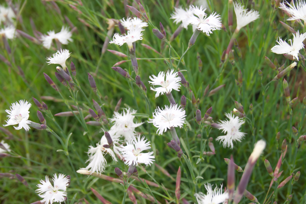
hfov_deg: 24.6
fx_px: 701
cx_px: 153
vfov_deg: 16.6
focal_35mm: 82
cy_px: 102
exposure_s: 1/100
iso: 200
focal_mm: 55
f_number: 9
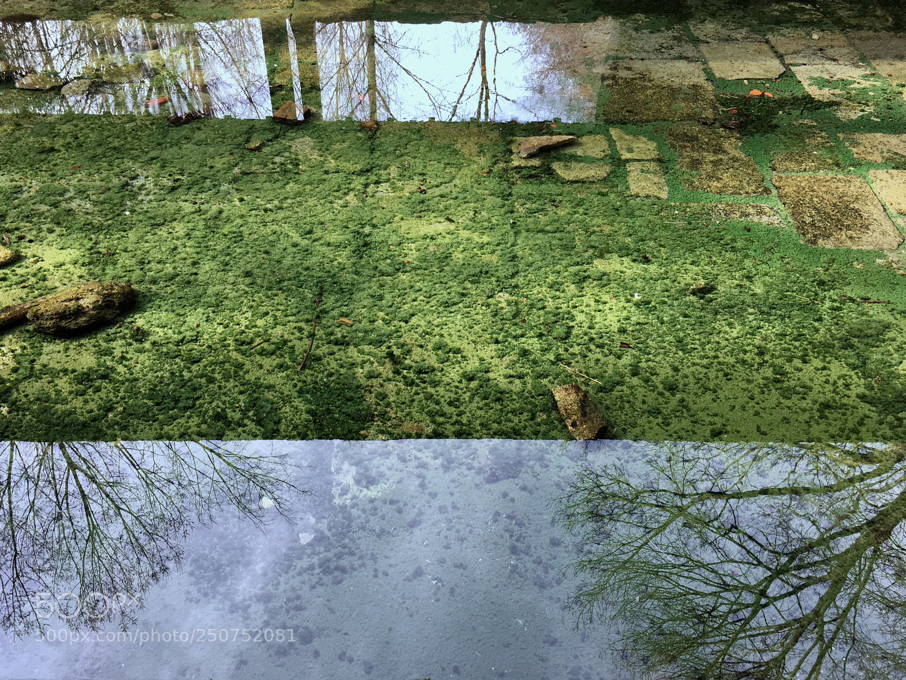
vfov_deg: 48.2
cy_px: 340
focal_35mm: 29
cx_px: 453
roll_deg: +2.2
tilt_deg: -38.2
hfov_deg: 61.7
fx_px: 759
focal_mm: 4.15
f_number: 2.2
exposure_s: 1/100
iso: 32
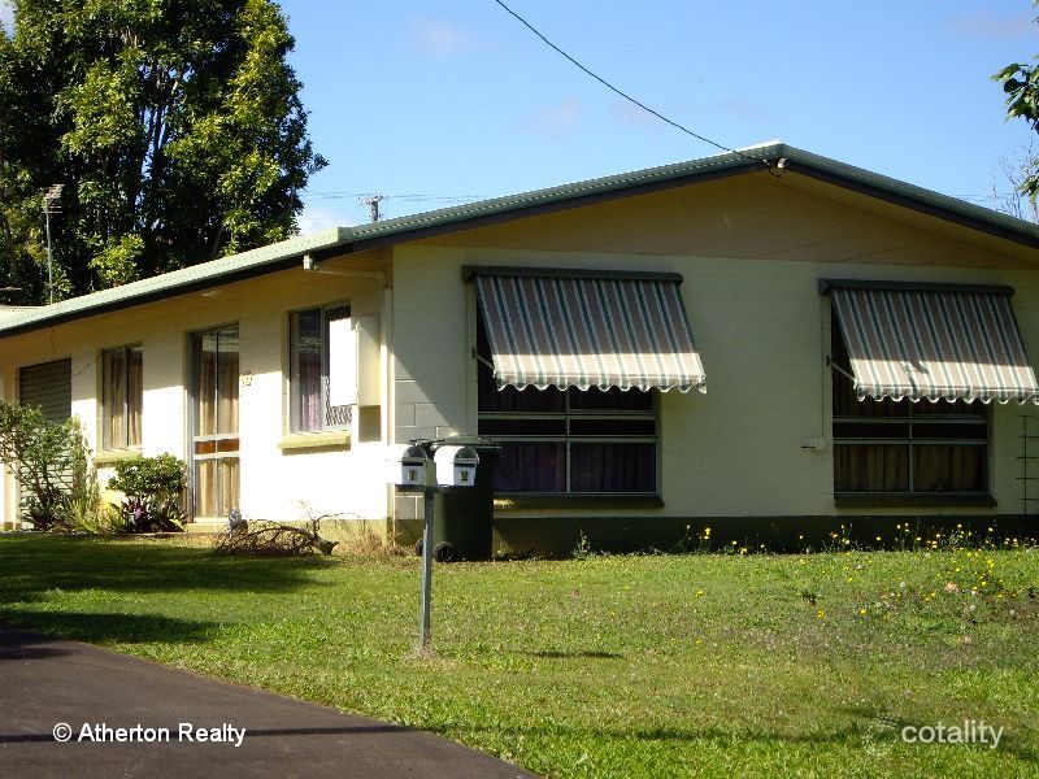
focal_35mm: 94
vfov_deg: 15.7
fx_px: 2821
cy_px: 390
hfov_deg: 20.9
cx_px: 520
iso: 50
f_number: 4.6
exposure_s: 1/250
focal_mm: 15.3
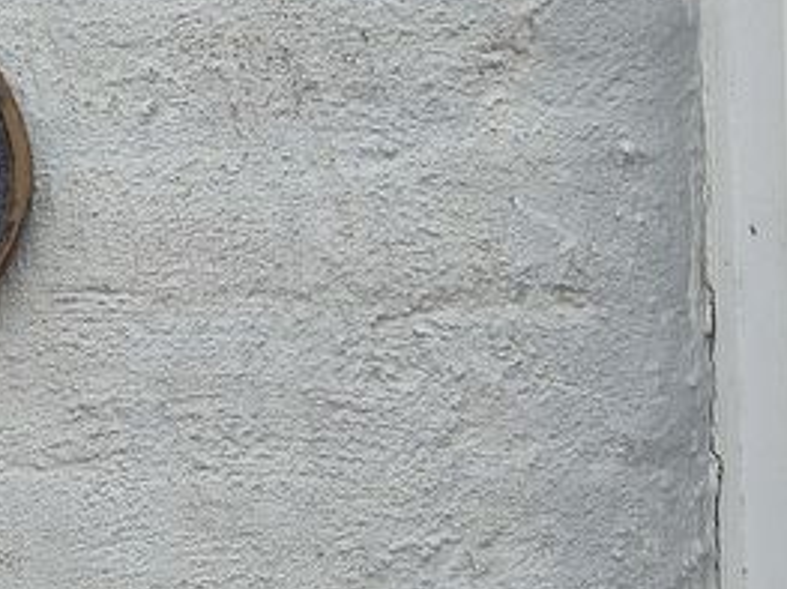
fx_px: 1591
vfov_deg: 20.9
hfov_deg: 25.0
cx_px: -162
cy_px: 182
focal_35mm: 70
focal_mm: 5.56
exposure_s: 1/224
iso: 100
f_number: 1.8
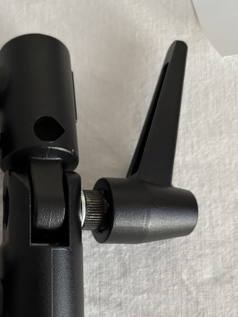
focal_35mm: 44
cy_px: 213
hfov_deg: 31.9
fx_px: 403
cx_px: 43
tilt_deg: -77.8
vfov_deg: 42.3
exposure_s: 1/40
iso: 250
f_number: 1.6
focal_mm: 5.96
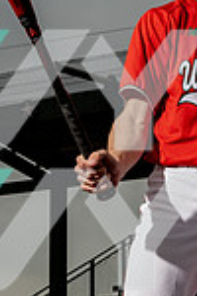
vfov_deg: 19.3
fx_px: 862
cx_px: 185
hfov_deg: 12.9
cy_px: 231
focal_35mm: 105
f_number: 7.1
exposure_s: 1/250
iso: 320
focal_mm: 35
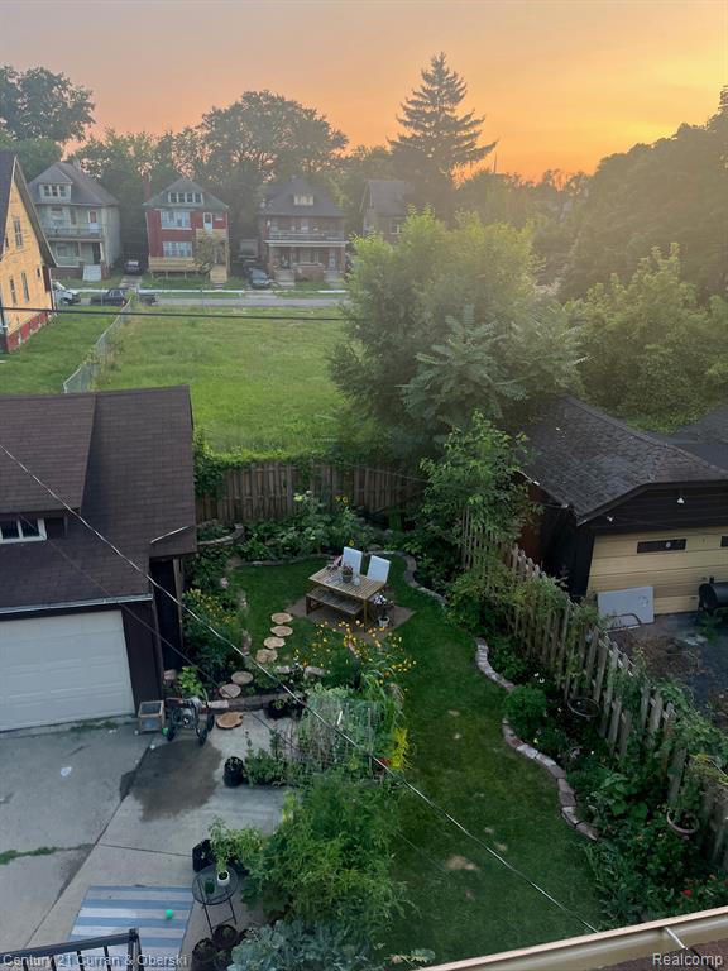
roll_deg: -1.3
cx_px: 364
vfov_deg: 67.3
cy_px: 486
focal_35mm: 26
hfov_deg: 53.1
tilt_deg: -21.2
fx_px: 729
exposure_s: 1/121
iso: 40
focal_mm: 5.1
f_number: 1.6
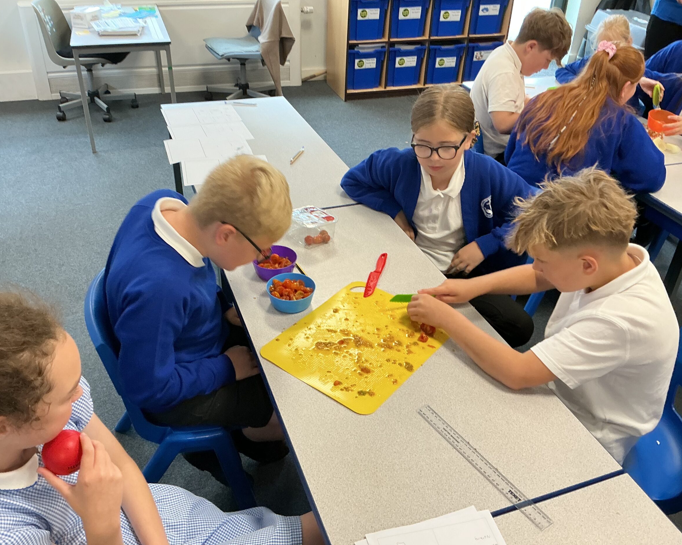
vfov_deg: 47.1
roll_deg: -2.8
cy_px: 267
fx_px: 626
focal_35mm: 31
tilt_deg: -31.2
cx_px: 334
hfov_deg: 57.2
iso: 100
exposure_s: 1/60
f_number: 1.8
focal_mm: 3
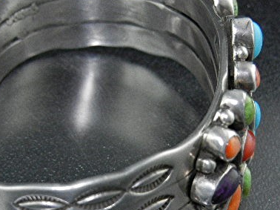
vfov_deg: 14.8
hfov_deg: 19.6
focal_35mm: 100
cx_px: 100
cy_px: 137
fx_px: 808
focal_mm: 10.6
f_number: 8
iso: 800
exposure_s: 1/30
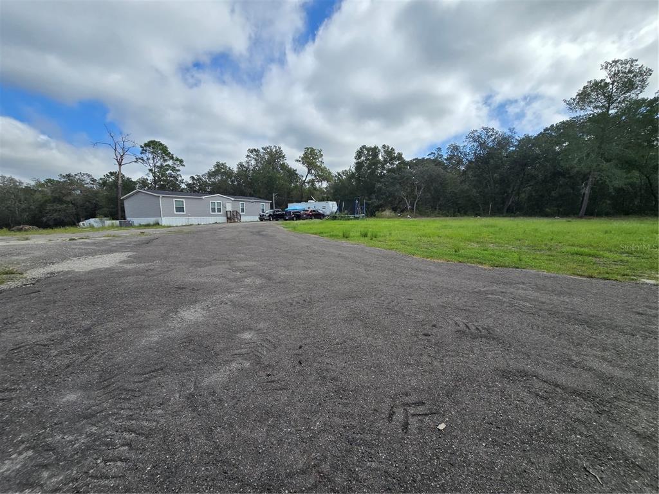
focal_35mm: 13
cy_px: 247
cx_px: 330
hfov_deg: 106.2
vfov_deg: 89.9
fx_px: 247
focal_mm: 2.2
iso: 50
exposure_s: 1/3354
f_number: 2.2
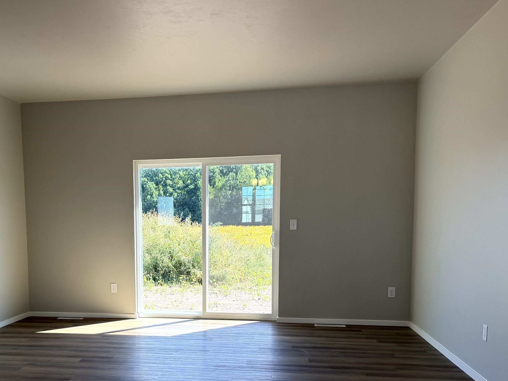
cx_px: 162
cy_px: 273
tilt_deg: -6.1
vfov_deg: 37.9
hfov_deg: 49.1
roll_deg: +0.4
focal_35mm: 37
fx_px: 543
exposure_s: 1/461
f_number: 1.78
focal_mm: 6.76
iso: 100
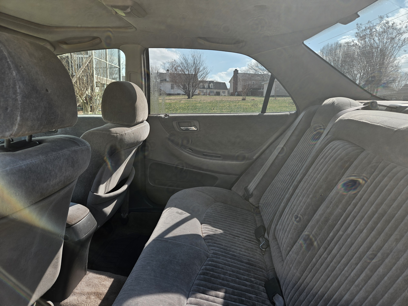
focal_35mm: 23
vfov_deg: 58.9
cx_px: 204
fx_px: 271
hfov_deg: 73.9
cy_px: 153
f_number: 1.8
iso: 25
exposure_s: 1/253
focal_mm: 5.4
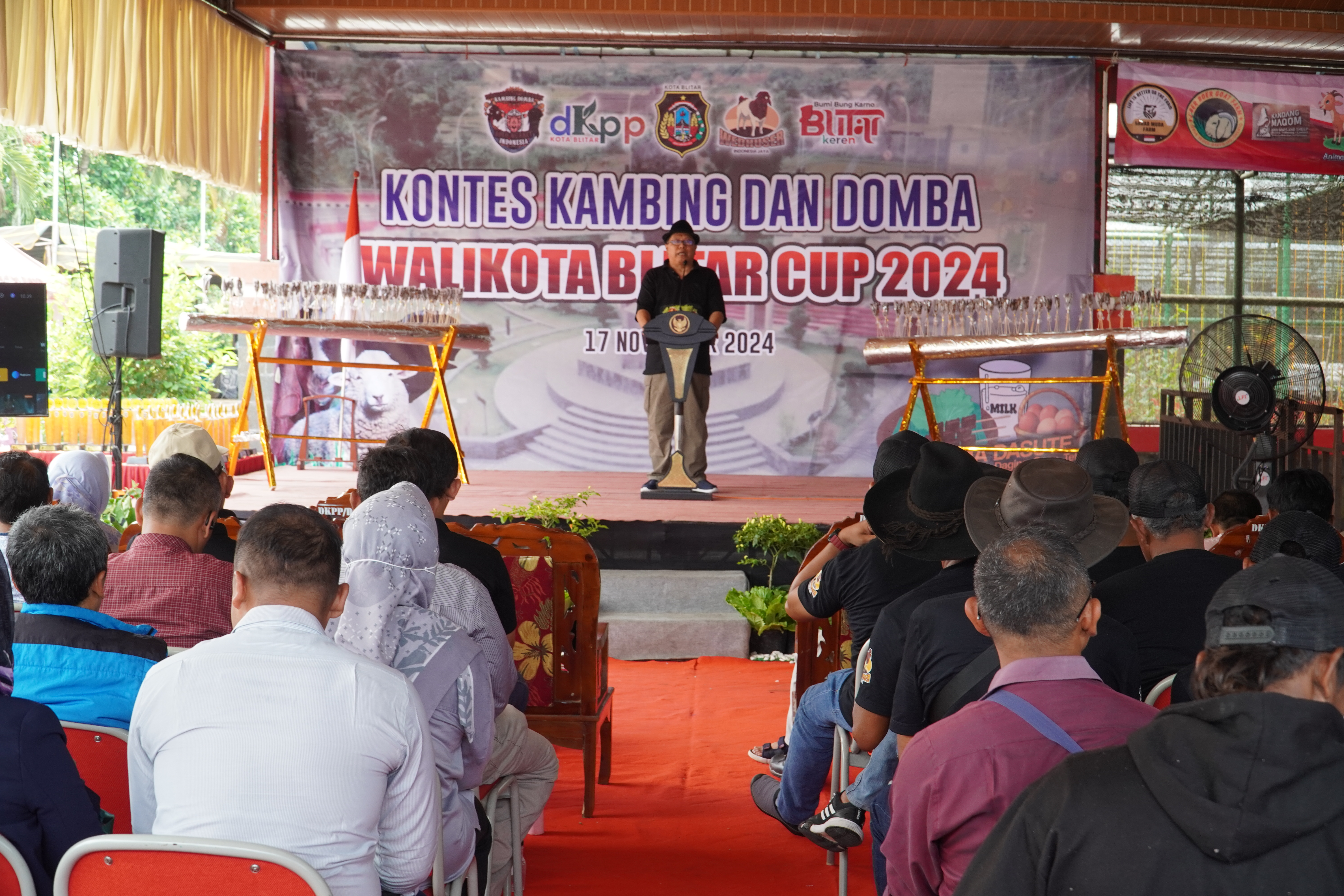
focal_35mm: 46
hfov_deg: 42.3
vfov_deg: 28.9
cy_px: 448
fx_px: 1736
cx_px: 672
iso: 400
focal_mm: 31
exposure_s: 1/100
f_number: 5.6
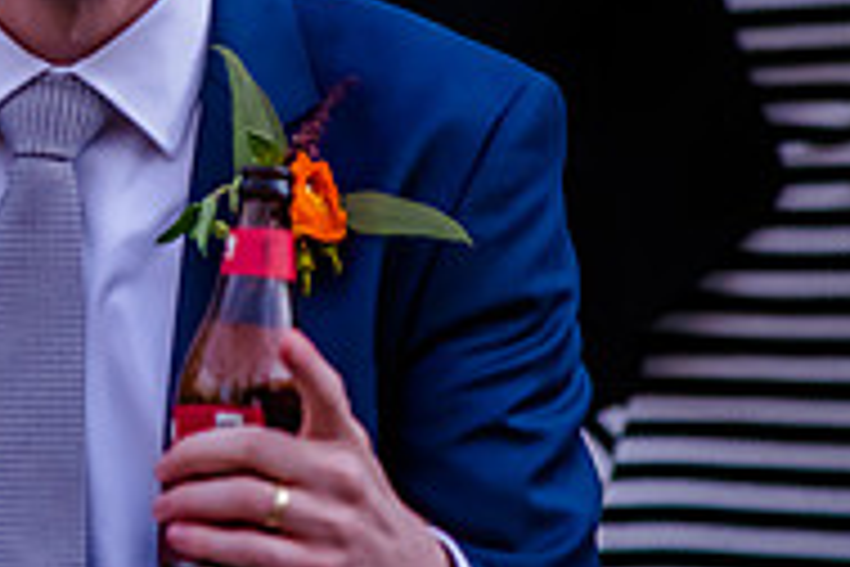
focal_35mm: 338
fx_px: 7980
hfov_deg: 6.1
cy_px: 20
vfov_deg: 4.1
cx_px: 121
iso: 3200
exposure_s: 1/640
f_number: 4
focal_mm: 110
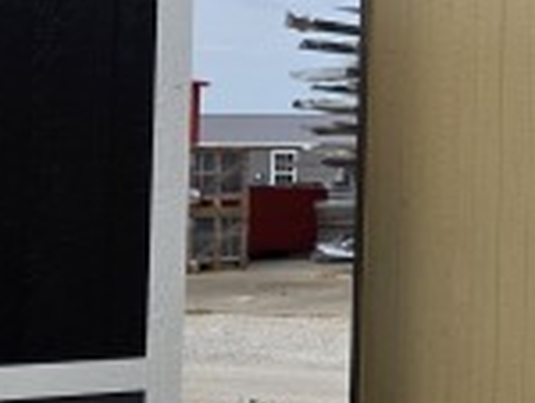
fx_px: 1517
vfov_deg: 15.1
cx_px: 1088
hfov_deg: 15.6
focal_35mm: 98
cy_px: 164
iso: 80
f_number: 1.7
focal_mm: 6.3
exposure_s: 1/7333
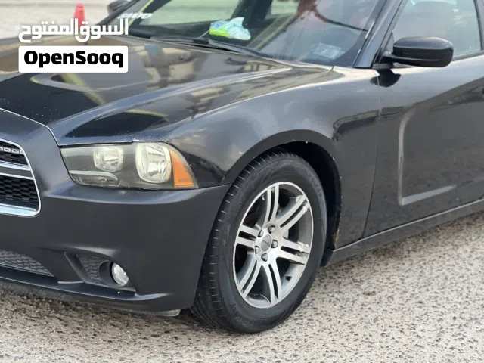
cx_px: 242
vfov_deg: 19.1
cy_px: 182
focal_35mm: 77
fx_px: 1077
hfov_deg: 25.3
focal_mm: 9
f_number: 2.8
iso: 250
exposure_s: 1/74
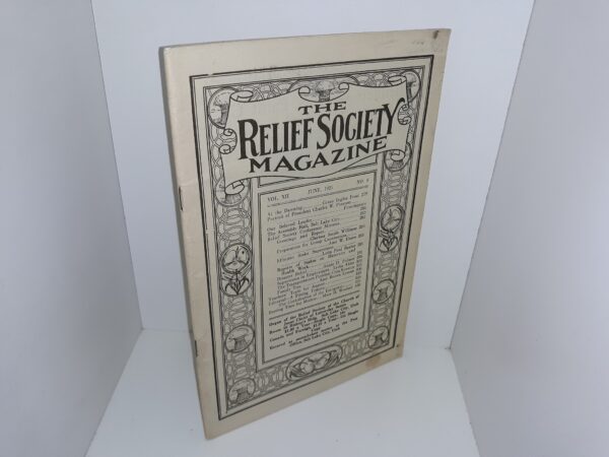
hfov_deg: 63.4
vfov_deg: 49.7
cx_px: 304
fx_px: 493
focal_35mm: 28
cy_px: 228
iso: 40
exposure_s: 1/207
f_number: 1.7
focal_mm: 3.7
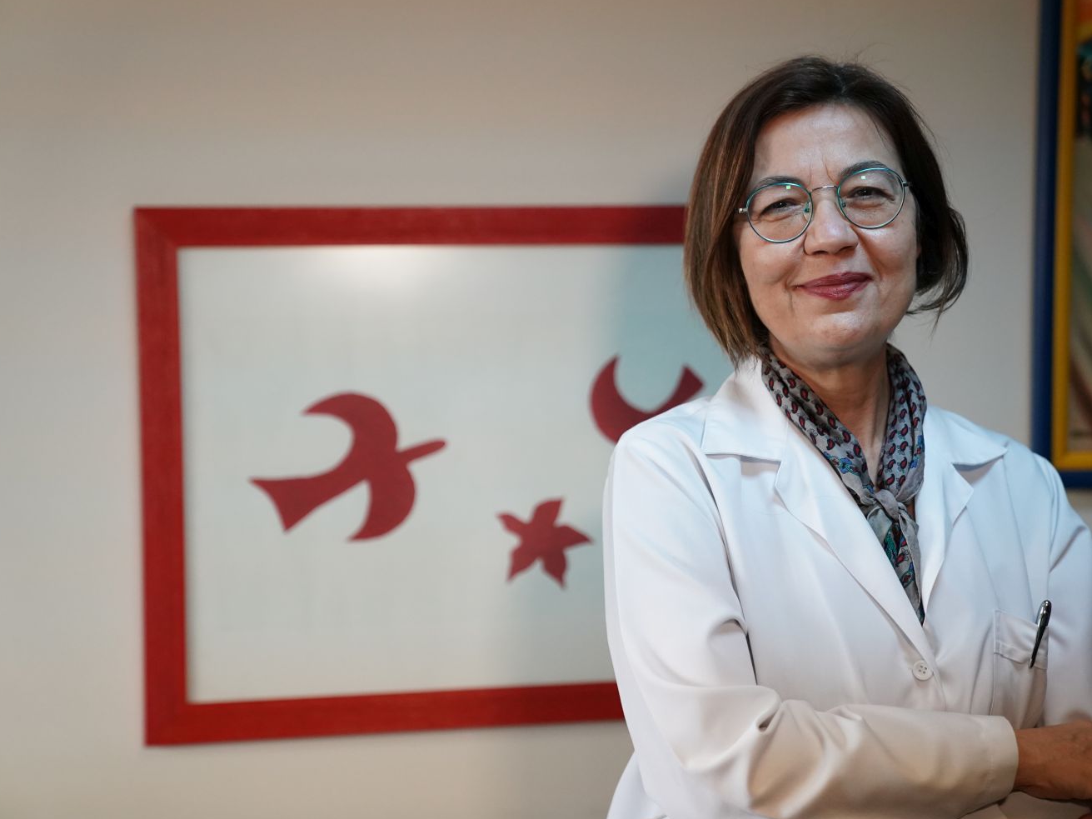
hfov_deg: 29.4
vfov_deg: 22.3
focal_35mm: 66
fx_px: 2082
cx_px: 599
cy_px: 412
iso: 3200
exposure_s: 1/800
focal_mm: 60
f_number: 2.8
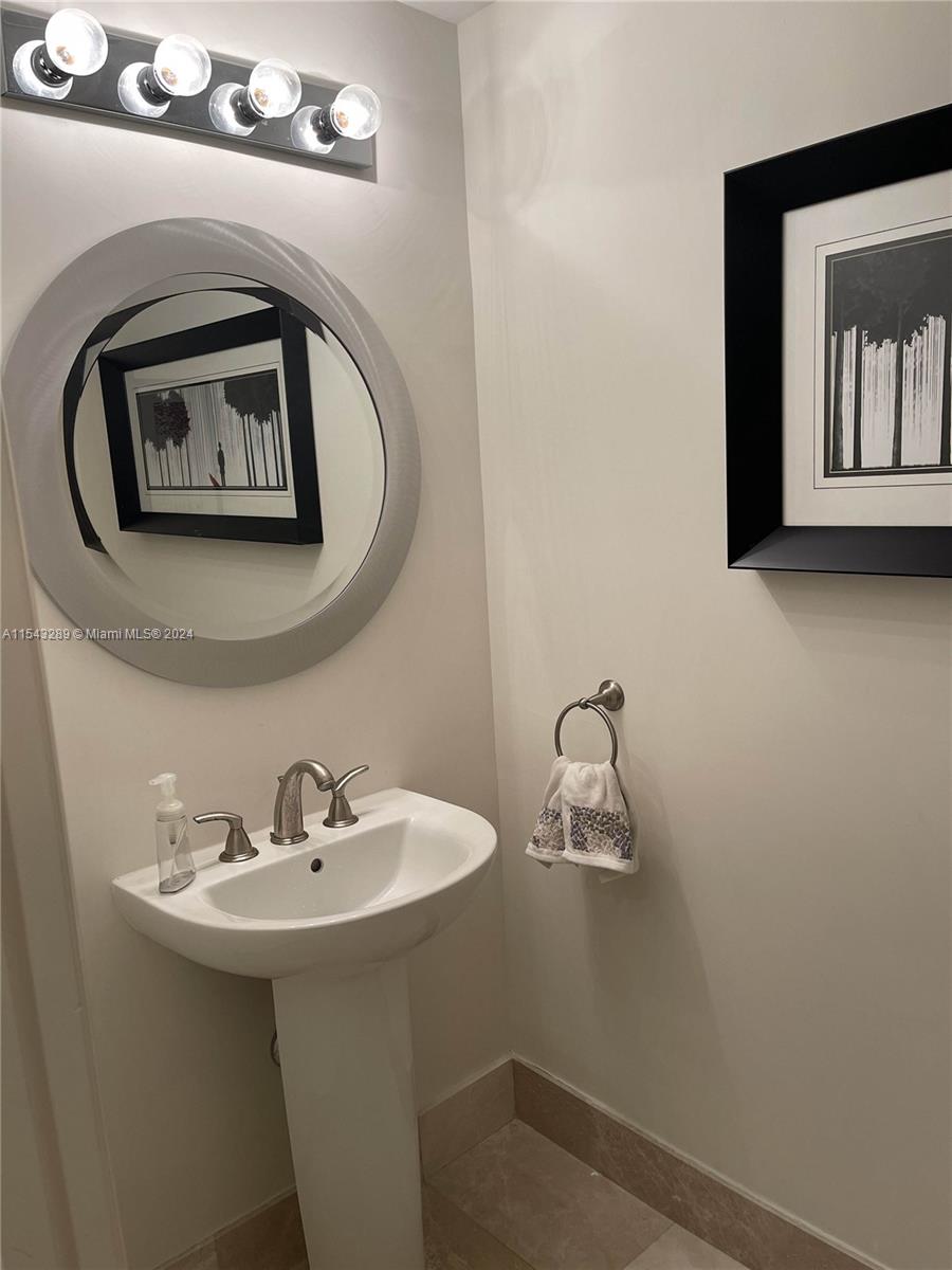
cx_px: 476
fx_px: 953
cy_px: 635
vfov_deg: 67.3
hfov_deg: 53.1
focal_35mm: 26
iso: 125
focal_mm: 5.1
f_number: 1.6
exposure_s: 1/120
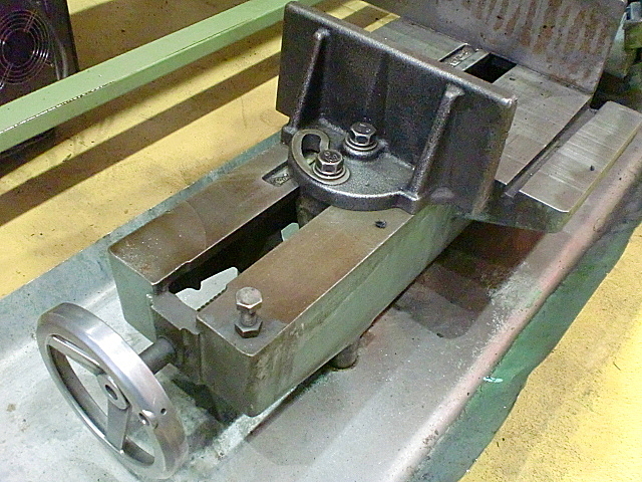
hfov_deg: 52.6
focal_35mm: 35
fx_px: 649
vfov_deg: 40.7
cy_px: 241
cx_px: 321
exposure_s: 1/60
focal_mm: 6.3
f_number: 3.1
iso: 1250
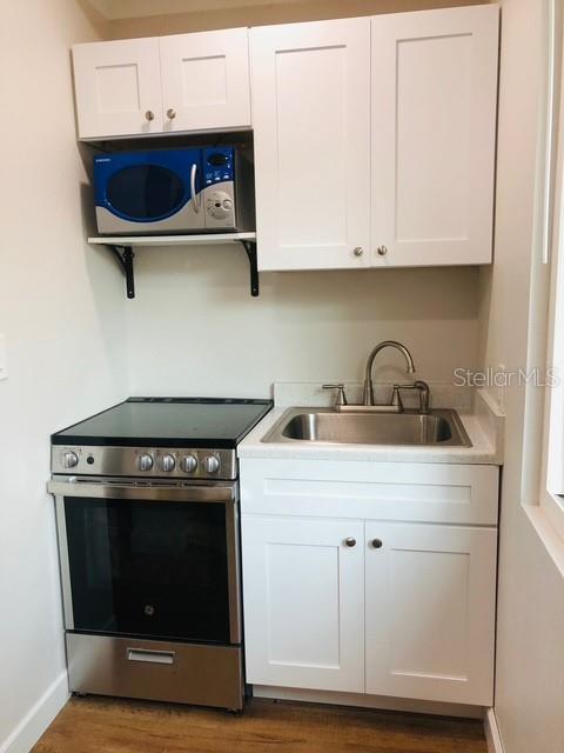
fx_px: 608
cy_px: 376
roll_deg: +1.1
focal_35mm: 28
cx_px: 282
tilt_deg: -7.1
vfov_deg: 63.4
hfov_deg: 49.7
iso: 20
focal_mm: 4
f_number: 1.8
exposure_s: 1/30
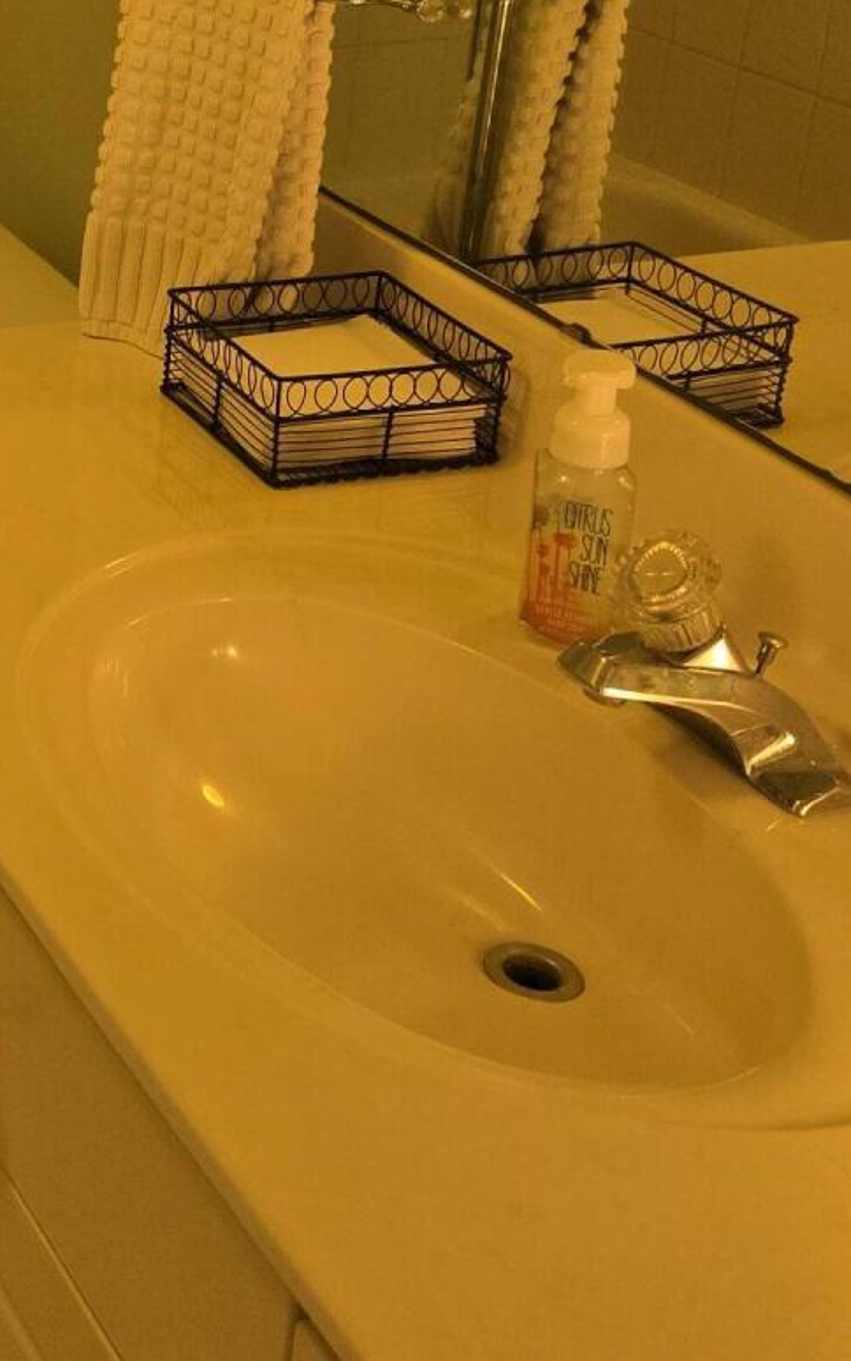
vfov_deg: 31.4
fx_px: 2337
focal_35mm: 63
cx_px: -360
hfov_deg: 18.6
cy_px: 223
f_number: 1.8
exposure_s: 1/120
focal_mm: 5.4
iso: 200
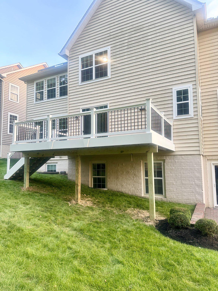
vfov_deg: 71.6
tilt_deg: +5.3
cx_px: 109
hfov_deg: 56.8
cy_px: 146
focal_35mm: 24
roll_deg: -0.1
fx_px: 202
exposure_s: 1/121
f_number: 1.78
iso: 200
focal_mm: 6.86
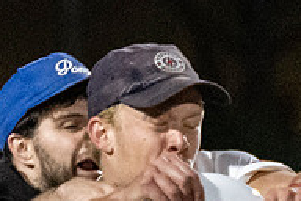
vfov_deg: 1.1
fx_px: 10710
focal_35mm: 1281
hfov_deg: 1.6
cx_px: 237
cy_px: 219
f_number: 2.8
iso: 3200
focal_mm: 135
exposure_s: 1/1000
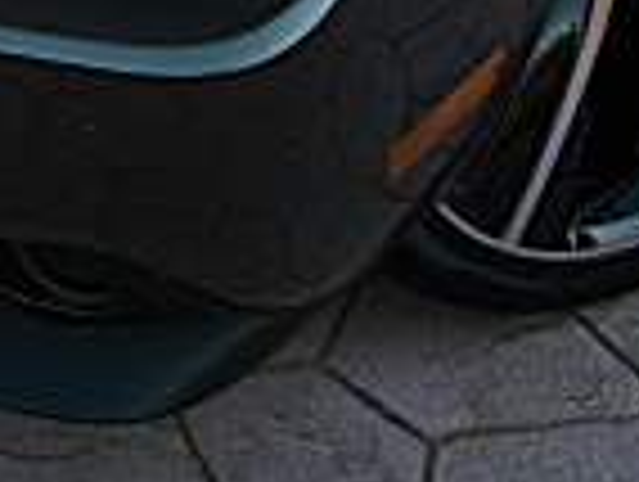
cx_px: -14
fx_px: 2996
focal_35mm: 162
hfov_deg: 12.0
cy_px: -554
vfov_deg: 8.6
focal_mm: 6.3
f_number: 2.8
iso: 50
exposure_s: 1/80
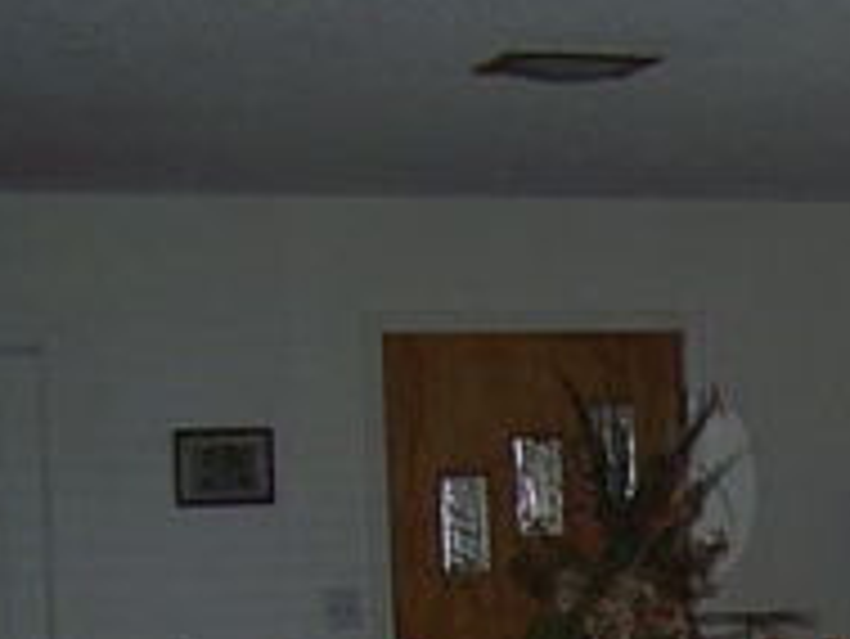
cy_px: 958
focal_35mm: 122
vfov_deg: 11.6
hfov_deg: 15.2
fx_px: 2998
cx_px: 1174
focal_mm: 5.85
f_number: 2.8
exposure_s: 1/125
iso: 64
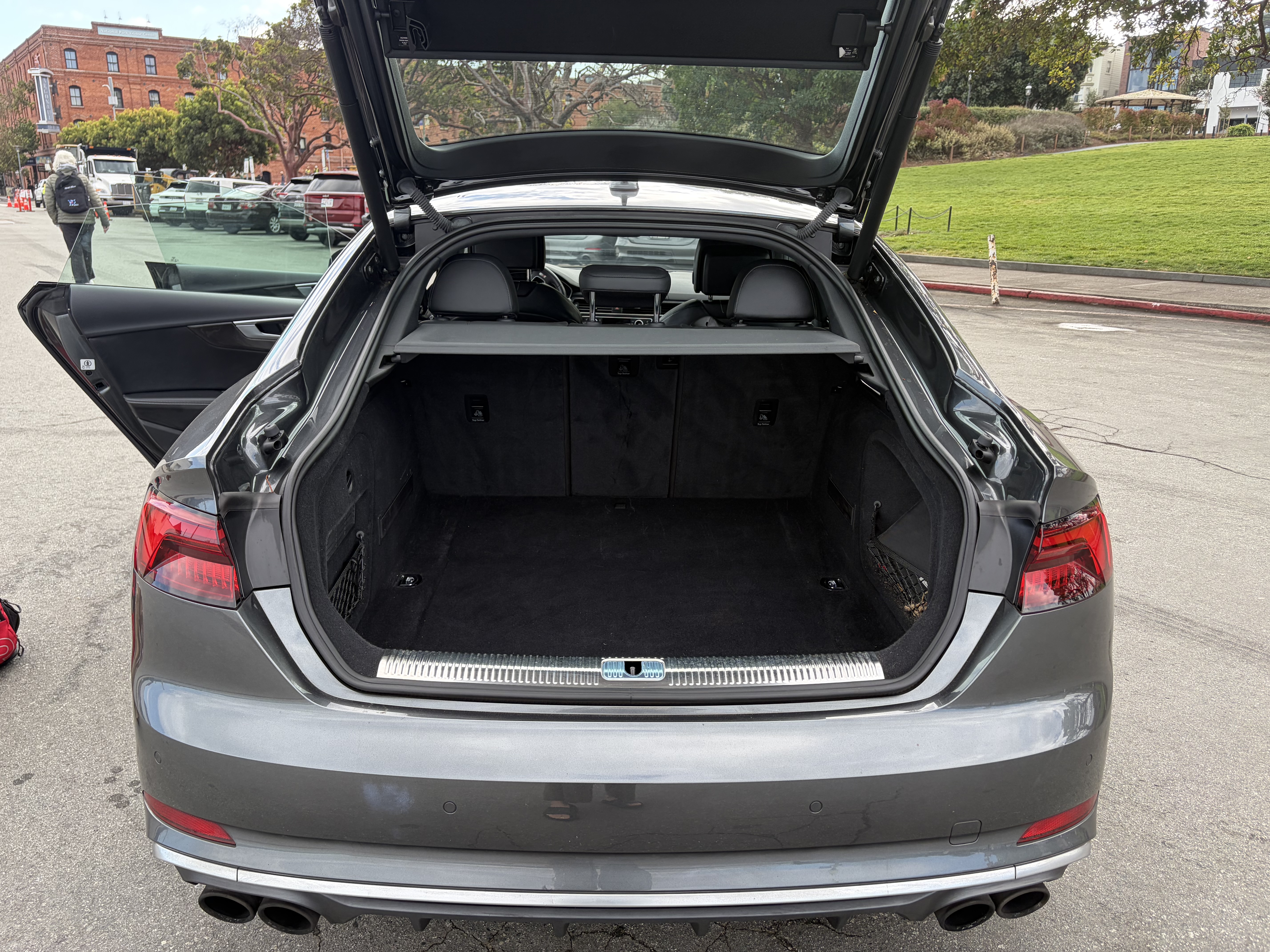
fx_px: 954
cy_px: 476
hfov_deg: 67.3
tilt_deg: -15.7
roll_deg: -0.8
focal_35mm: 26
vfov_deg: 53.1
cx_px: 635
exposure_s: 1/571
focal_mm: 5.96
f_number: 1.6
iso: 64
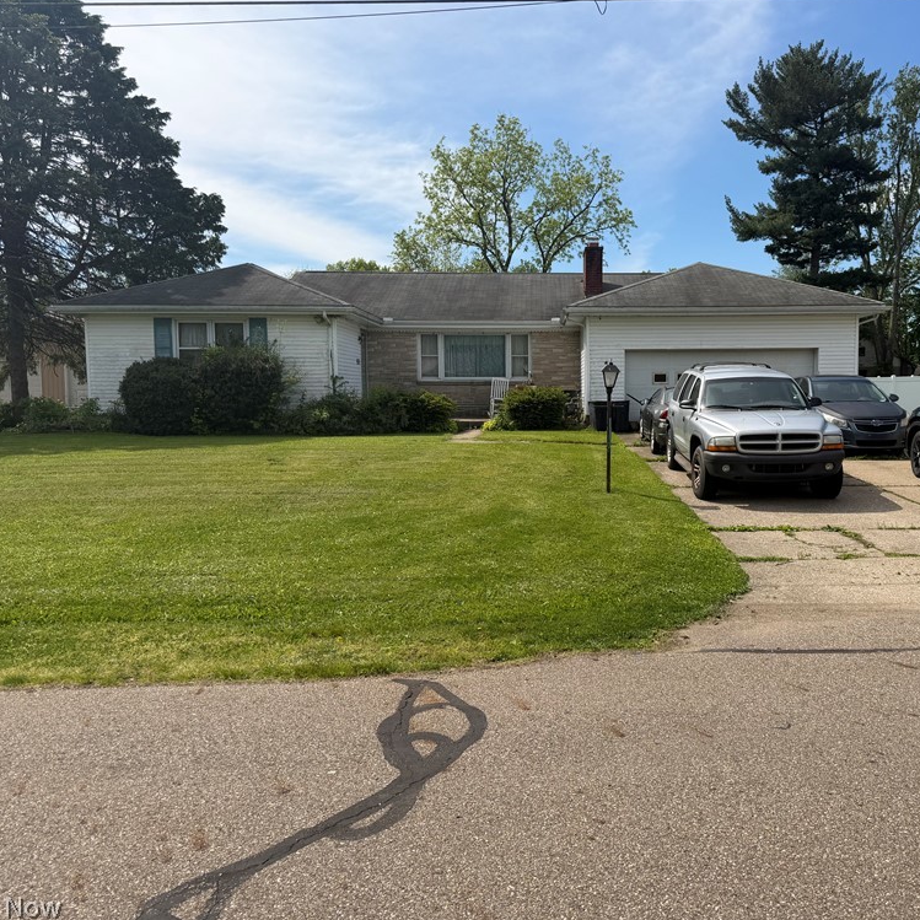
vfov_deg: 55.6
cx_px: 563
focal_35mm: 29
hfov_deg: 55.1
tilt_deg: -3.9
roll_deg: +0.0
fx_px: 872
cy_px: 456
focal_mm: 6.76
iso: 80
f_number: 1.78
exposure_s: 1/4673
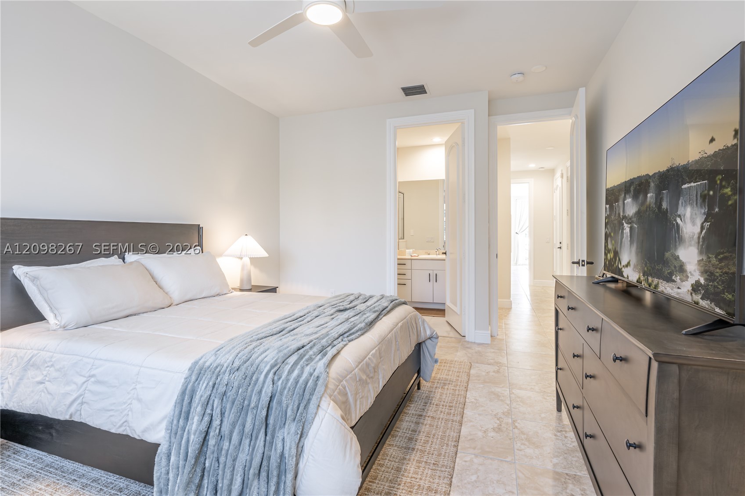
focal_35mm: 16
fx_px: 331
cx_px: 372
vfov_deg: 73.7
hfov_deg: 96.7
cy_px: 248
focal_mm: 16
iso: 100
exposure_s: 1/6
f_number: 8
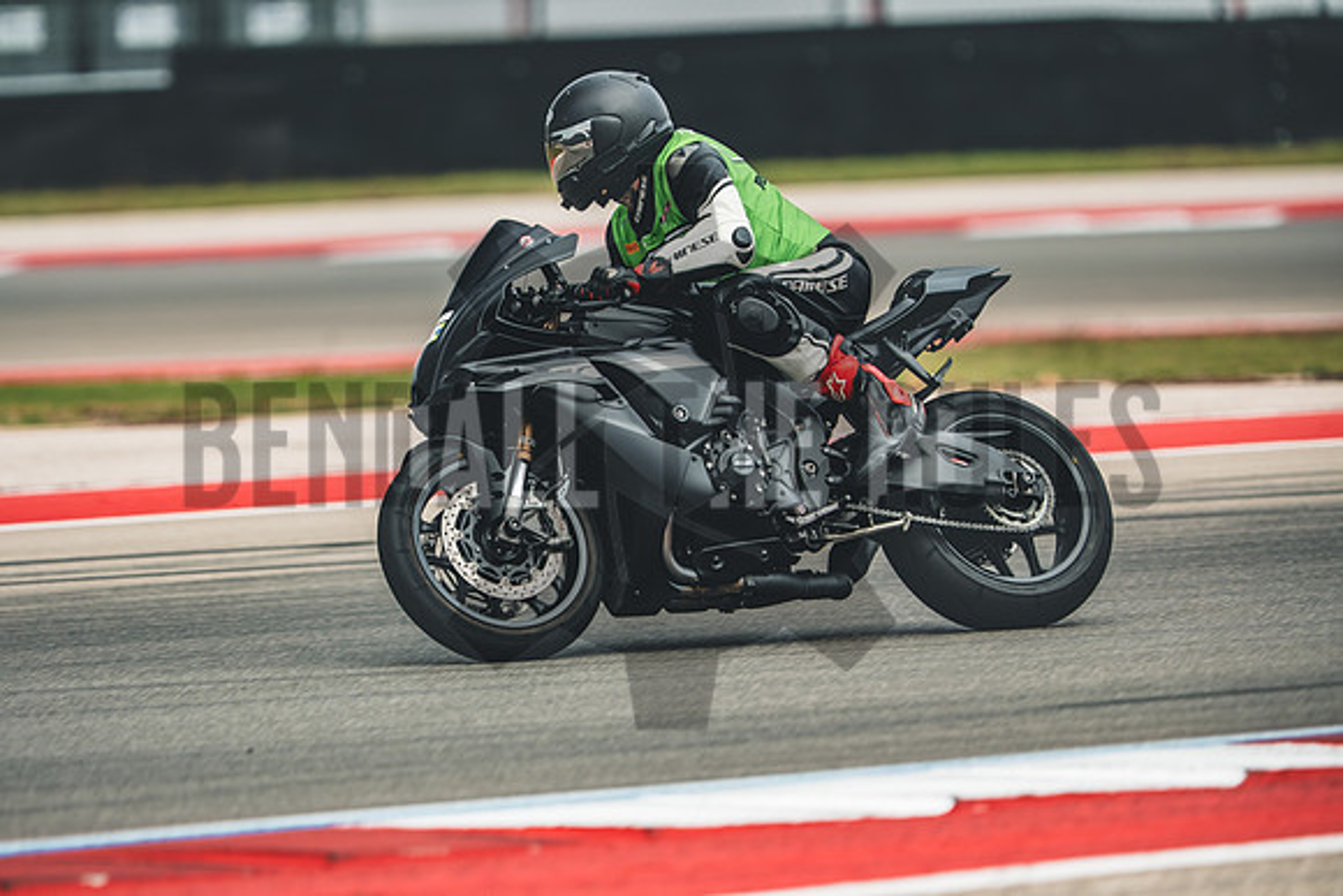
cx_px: 672
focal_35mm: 420
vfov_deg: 3.3
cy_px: 448
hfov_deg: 4.9
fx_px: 15671
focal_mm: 280
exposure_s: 1/1250
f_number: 2.8
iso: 320
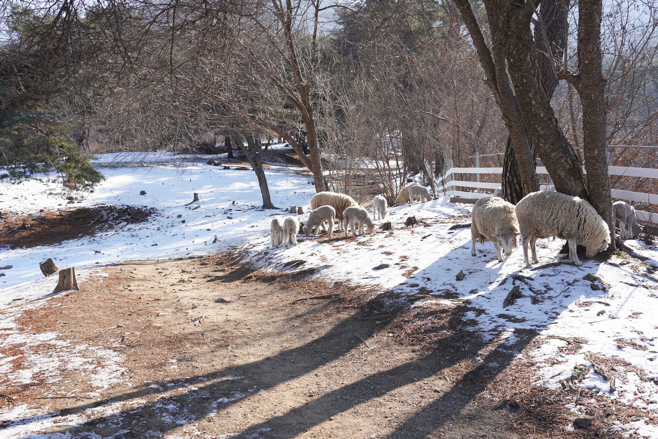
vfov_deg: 36.9
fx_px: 658
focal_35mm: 36
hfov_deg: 53.1
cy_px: 220
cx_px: 329
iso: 100
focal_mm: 36
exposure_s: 1/100
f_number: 9
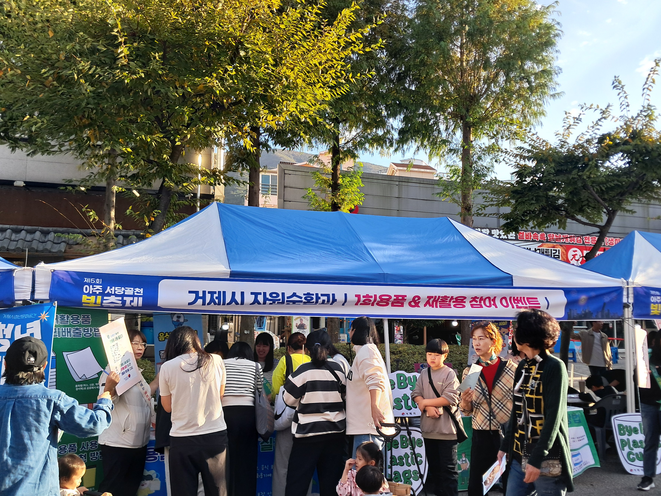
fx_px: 592
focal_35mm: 31
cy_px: 283
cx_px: 375
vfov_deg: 45.3
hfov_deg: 58.1
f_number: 1.8
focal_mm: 4
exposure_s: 1/213
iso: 50
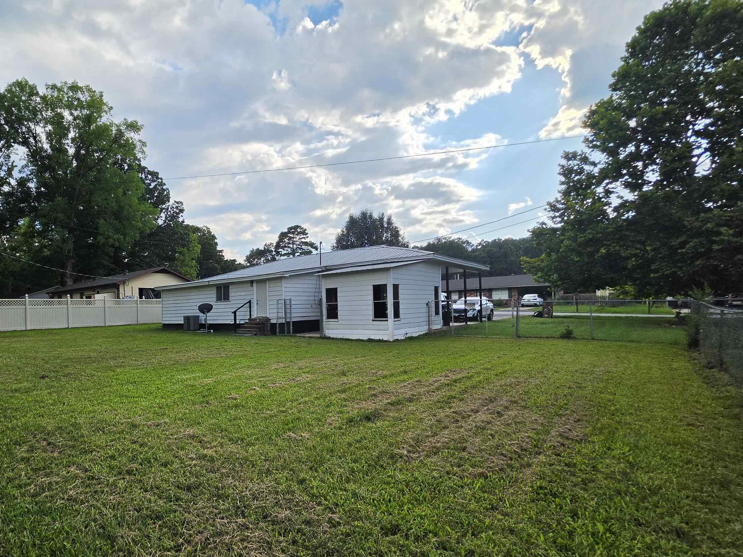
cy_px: 317
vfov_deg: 71.2
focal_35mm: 18
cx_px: 247
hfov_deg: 84.7
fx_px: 386
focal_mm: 2.2
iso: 32
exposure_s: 1/2082
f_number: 1.9
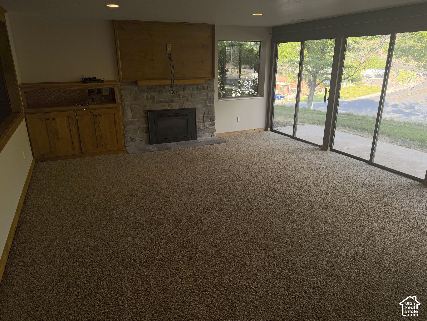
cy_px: 160
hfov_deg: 71.6
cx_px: 214
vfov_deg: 56.8
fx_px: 296
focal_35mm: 24
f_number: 1.78
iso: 64
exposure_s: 1/261
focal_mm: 6.76
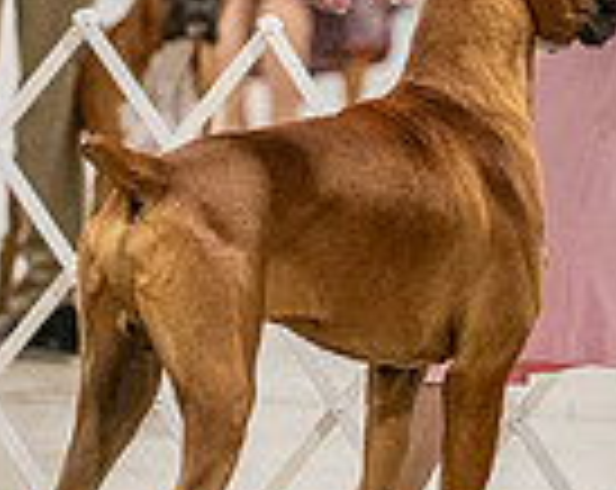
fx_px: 11407
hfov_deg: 3.1
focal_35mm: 627
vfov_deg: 2.5
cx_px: 407
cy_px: -85
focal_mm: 135
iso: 6400
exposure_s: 1/250
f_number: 3.5
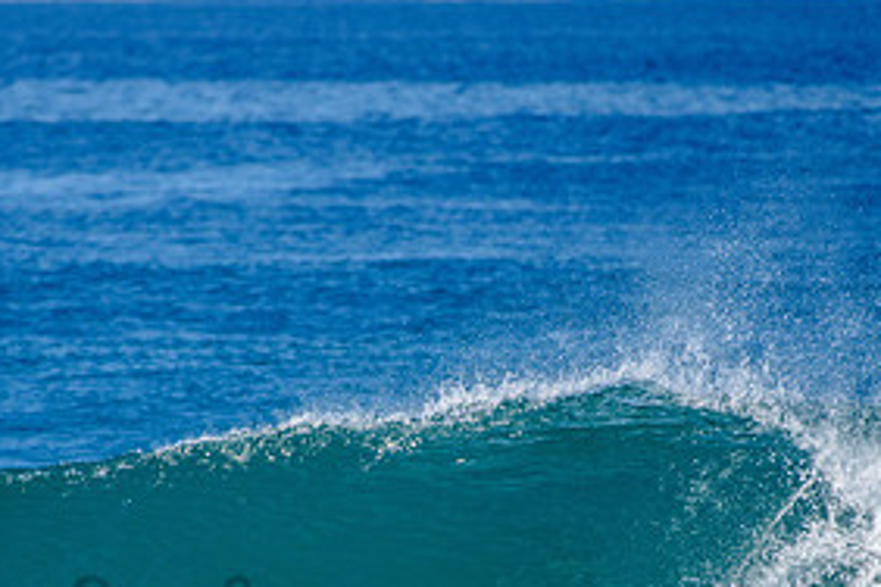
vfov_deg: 1.3
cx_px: 203
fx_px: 25204
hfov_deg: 2.0
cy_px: 598
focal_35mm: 1030
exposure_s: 1/1600
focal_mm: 500
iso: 200
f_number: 5.6
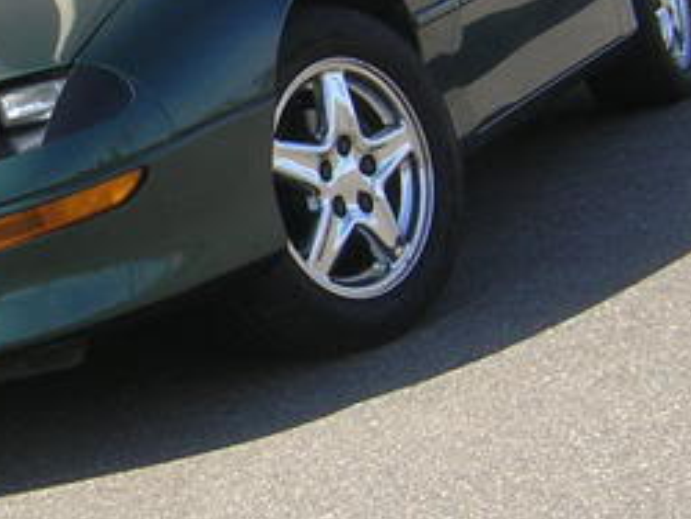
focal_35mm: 92
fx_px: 1838
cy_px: 146
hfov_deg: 20.9
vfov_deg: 16.0
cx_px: 94
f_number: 5.2
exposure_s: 1/189
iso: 100
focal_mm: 4.7
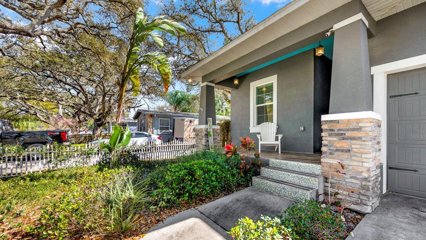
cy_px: 136
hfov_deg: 103.0
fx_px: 169
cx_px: 216
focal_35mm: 15
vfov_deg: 70.2
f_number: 6.3
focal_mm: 14
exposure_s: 1/250
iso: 250
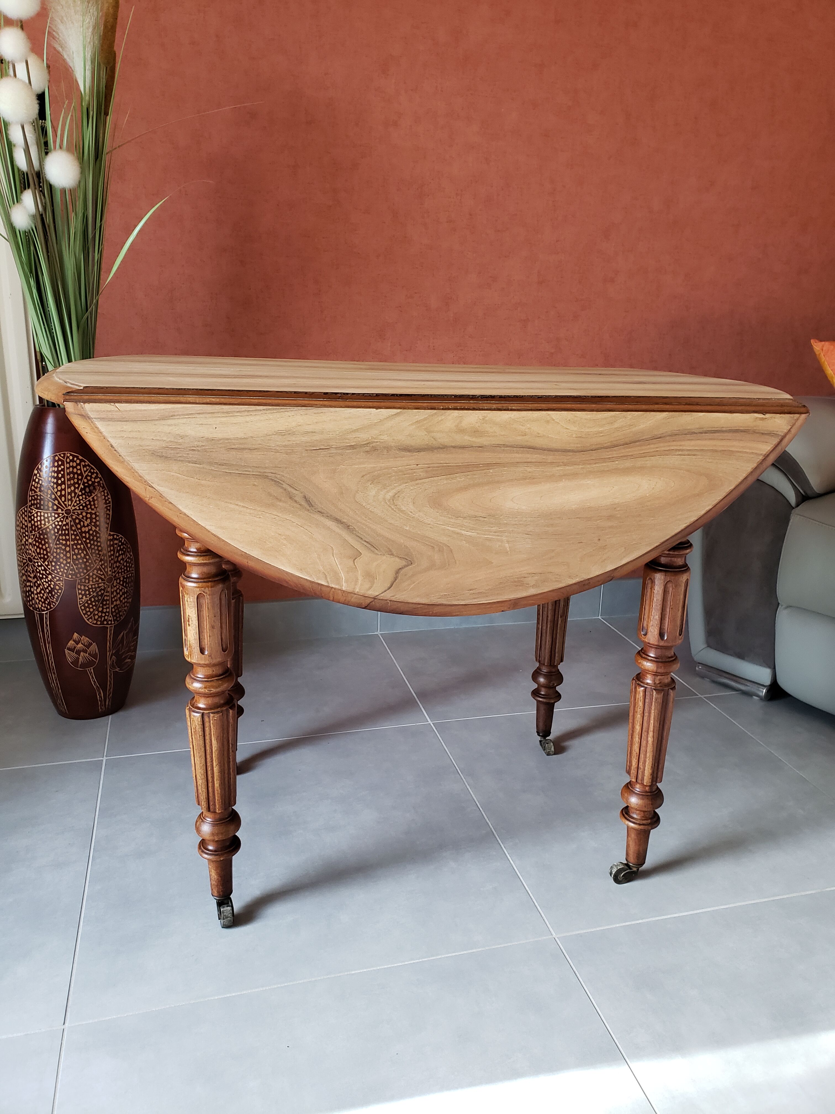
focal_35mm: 26
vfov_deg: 67.3
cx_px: 418
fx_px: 836
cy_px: 557
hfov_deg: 53.1
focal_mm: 4.3
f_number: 2.4
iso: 200
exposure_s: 1/50
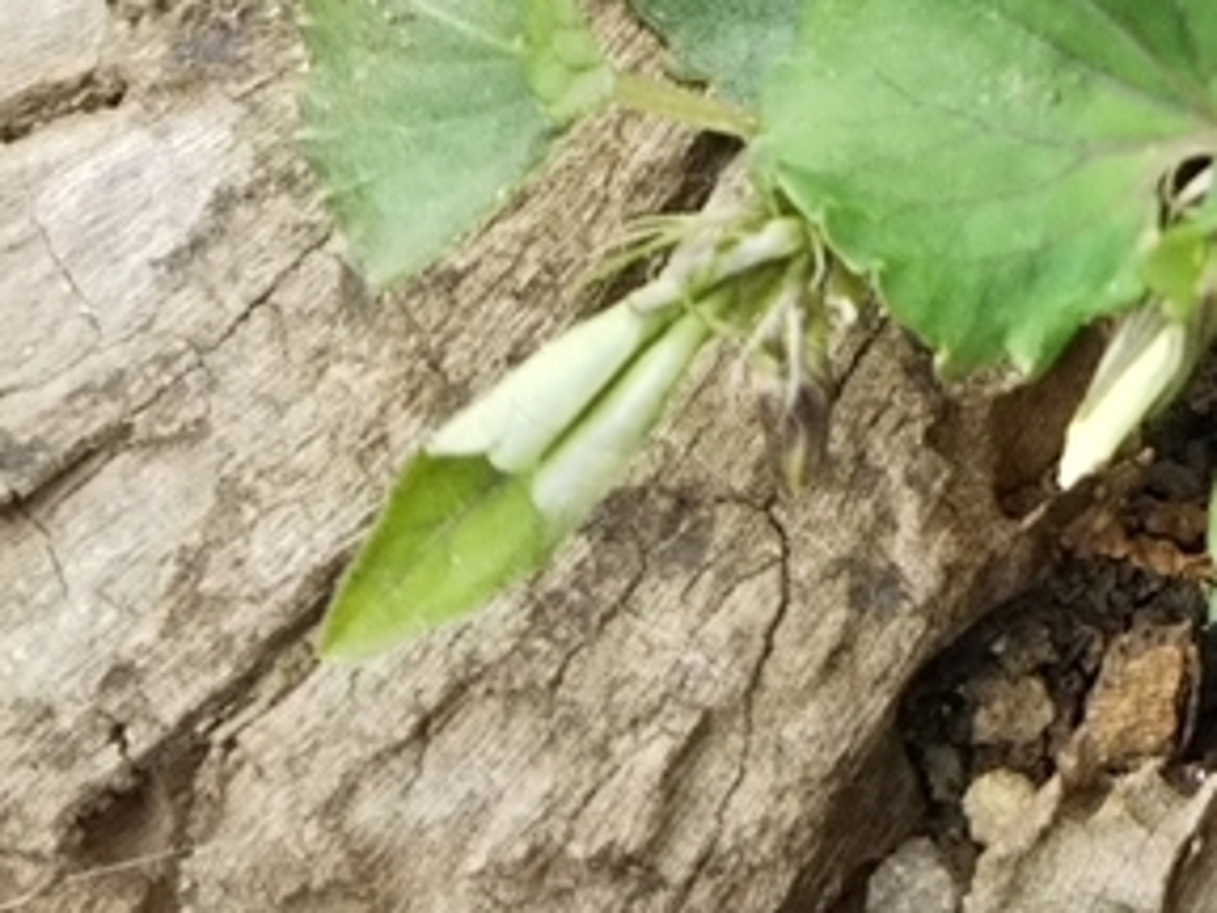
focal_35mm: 125
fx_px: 4395
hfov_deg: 14.8
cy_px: -592
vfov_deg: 11.2
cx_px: 1771
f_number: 2.2
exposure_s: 1/60
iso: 40
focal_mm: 4
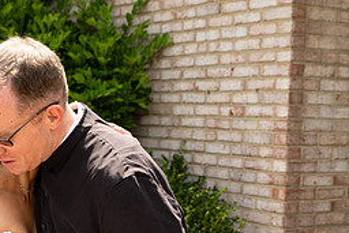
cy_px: 163
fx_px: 834
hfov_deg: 23.2
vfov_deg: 15.9
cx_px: 63
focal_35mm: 86
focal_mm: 38
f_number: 4
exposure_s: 1/320
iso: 125
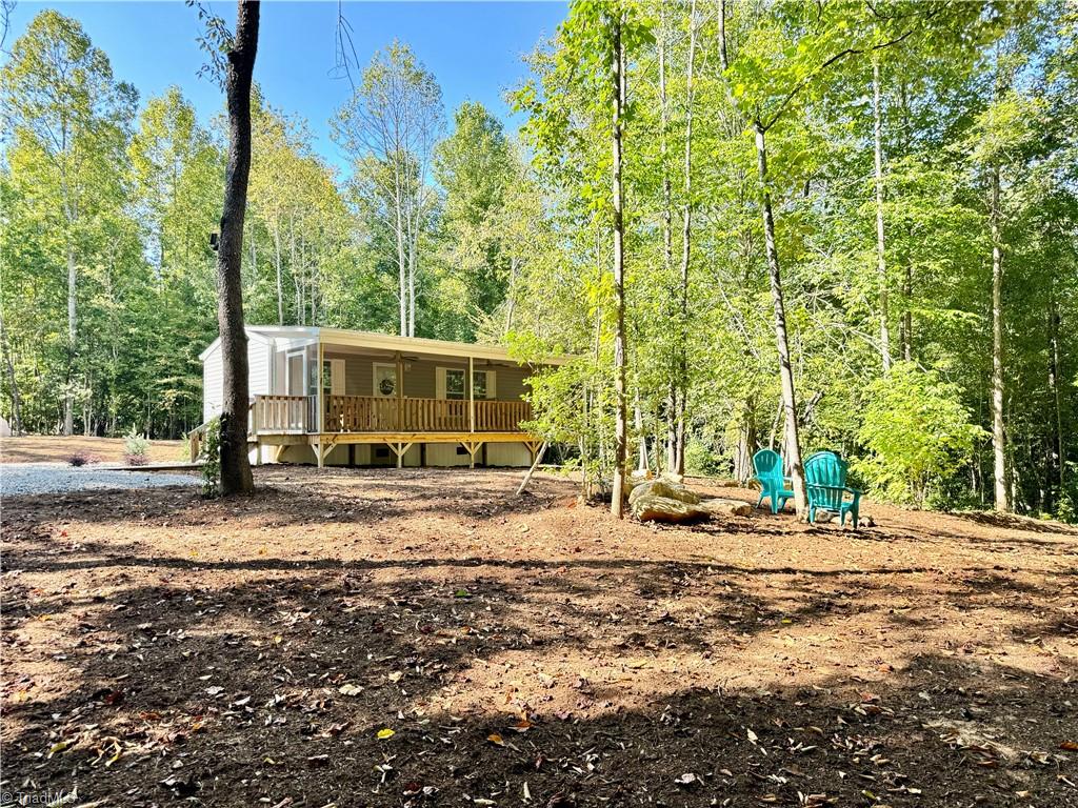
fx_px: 747
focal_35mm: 24
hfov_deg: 71.6
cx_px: 539
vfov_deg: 56.8
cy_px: 404
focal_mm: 6.76
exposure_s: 1/181
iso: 80
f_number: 1.78
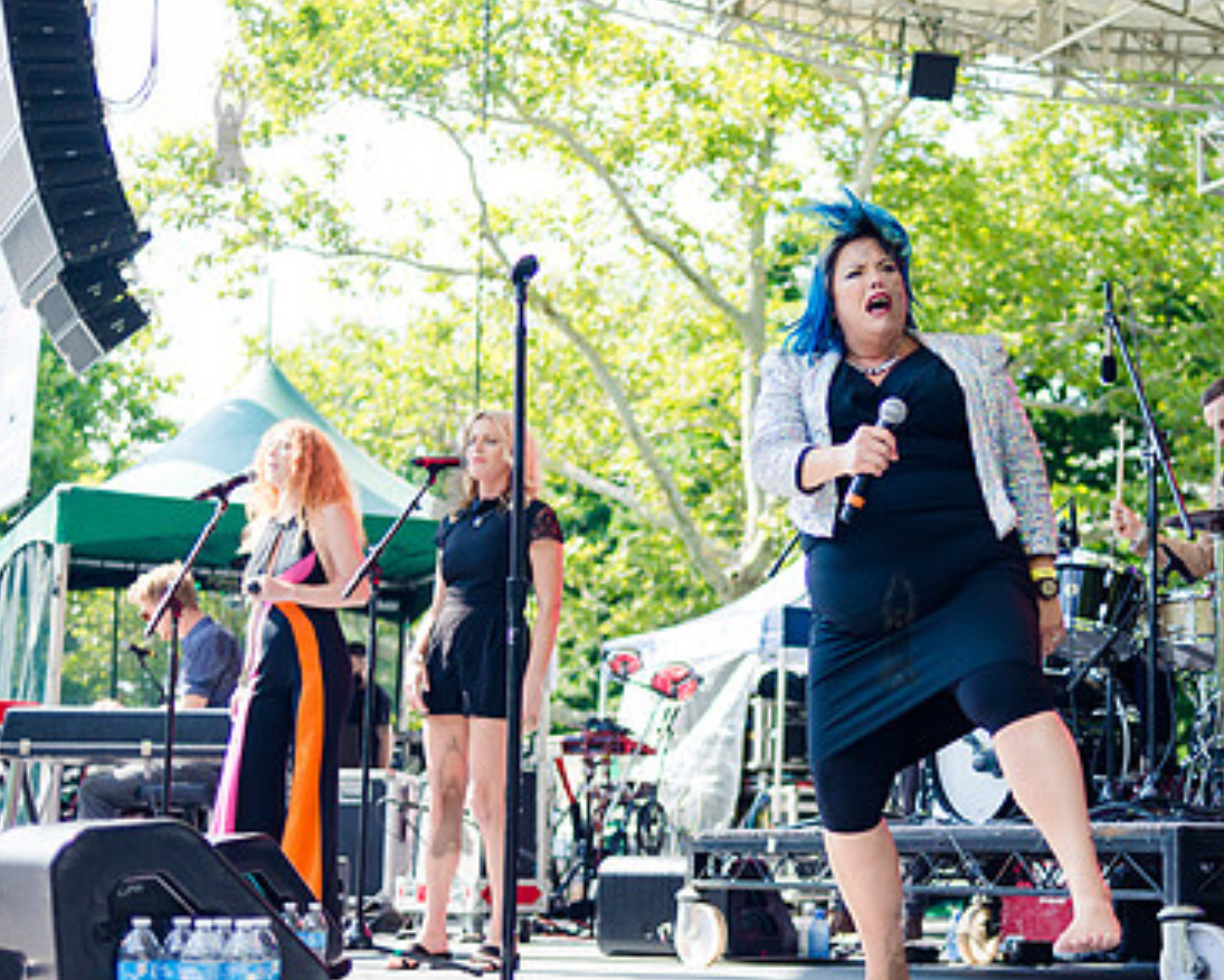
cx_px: 833
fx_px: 2137
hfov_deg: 31.7
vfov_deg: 25.7
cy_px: 602
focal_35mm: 59
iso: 400
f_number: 2
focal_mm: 35
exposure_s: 1/3200
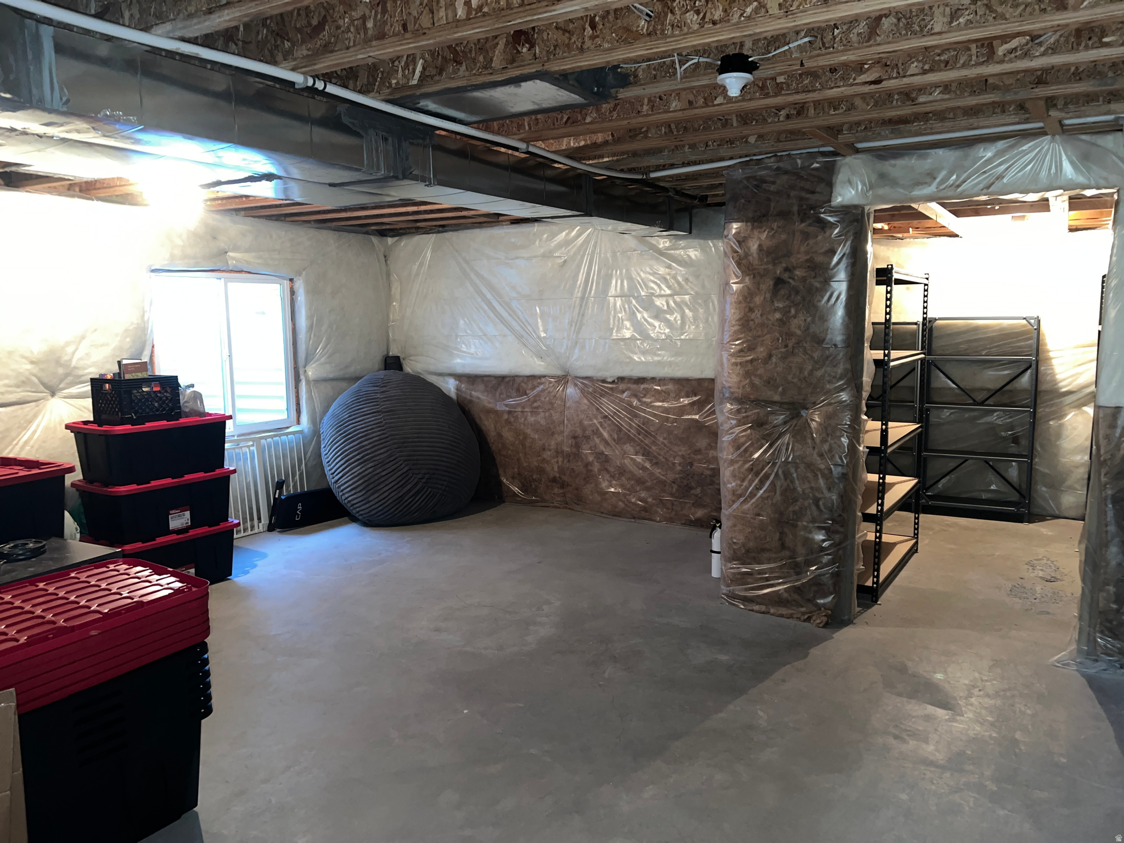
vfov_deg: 53.1
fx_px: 844
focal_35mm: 26
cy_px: 422
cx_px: 562
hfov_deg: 67.3
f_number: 1.5
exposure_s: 1/4
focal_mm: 5.7
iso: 160
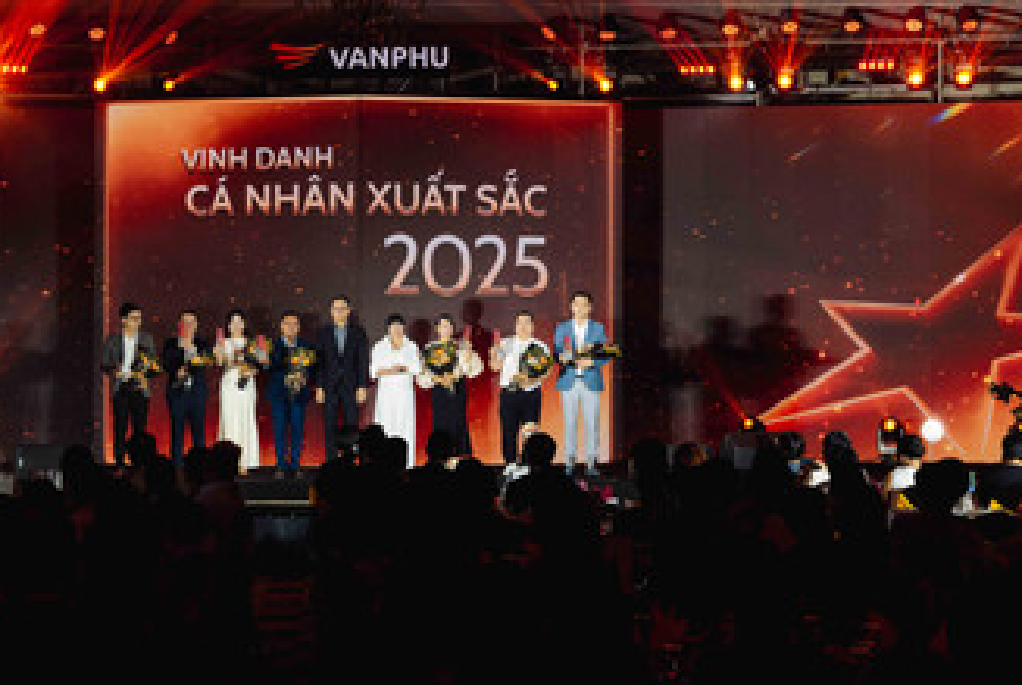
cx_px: 366
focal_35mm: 81
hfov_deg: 24.9
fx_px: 2303
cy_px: 341
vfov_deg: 16.9
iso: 1600
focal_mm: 53
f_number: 6.3
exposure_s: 1/100
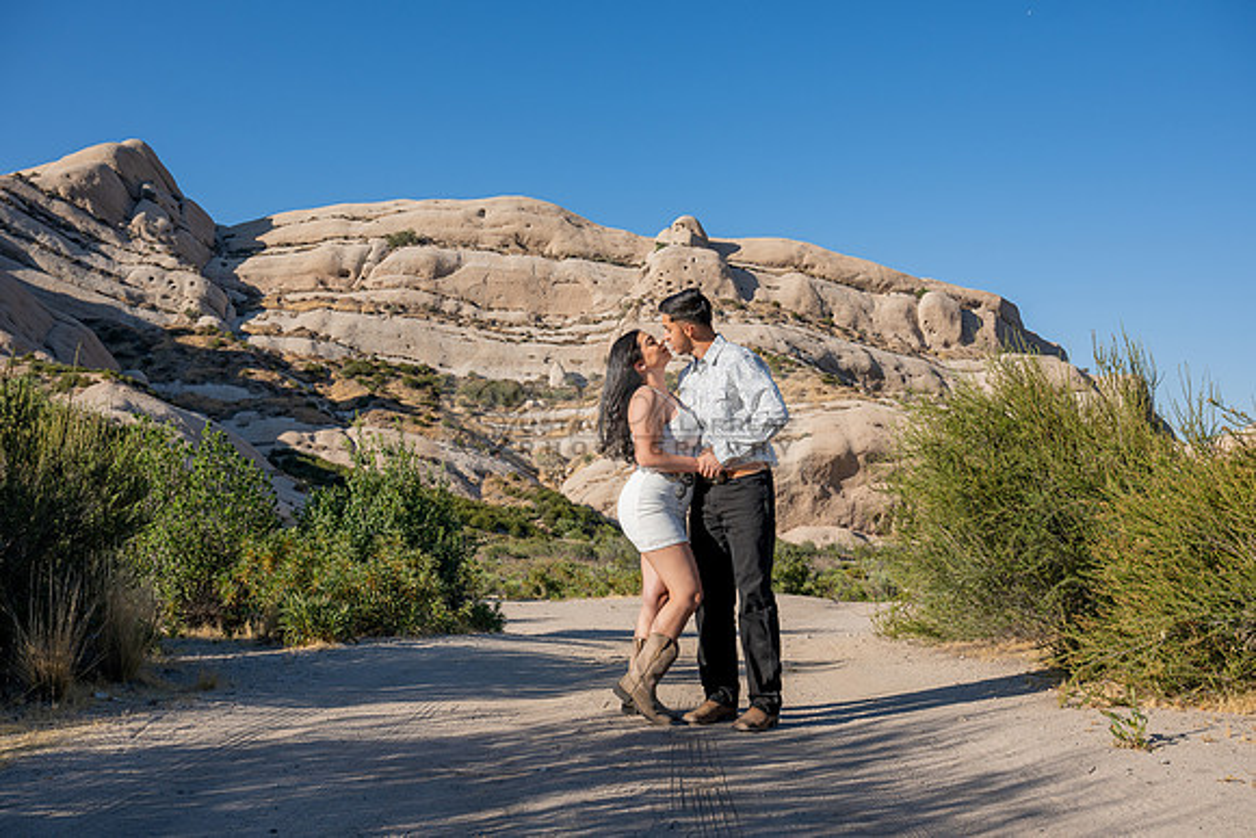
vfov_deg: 41.1
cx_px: 628
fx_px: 1117
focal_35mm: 32
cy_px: 419
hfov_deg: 58.7
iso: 200
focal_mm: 32
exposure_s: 1/400
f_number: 9
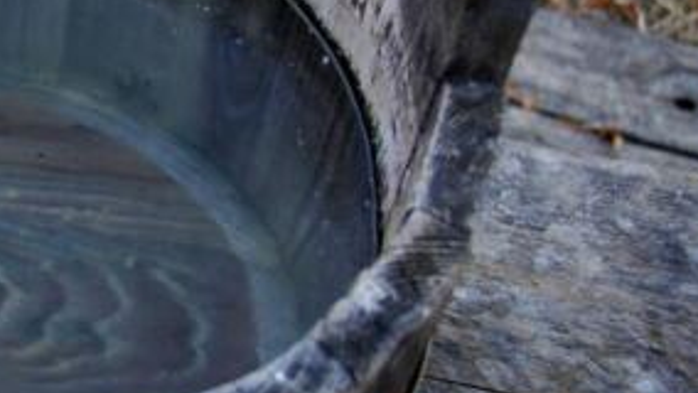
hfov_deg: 20.8
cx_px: -20
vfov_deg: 12.2
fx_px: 1833
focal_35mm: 99
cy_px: 117
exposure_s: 1/80
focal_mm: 28
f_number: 4
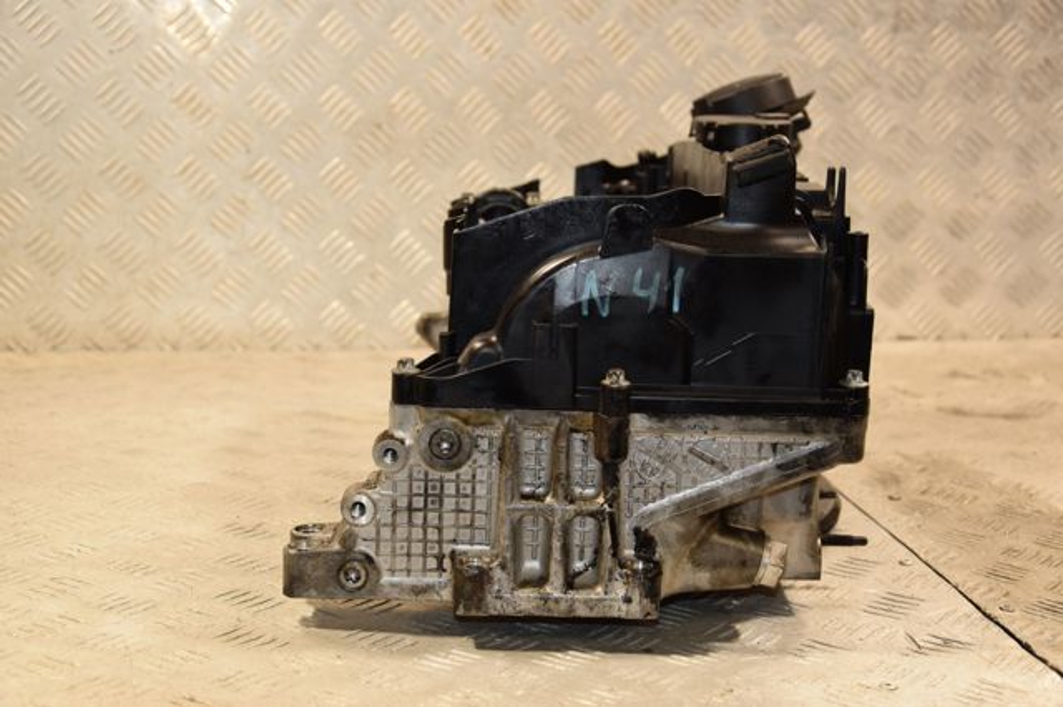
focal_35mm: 63
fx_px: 1859
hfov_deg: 31.9
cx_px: 532
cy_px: 354
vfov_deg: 21.5
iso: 800
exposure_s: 1/125
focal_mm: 42
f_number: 4.8
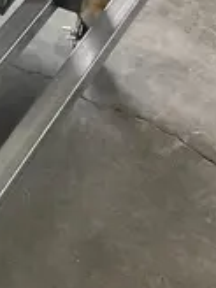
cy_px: 31
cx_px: -126
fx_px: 965
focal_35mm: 116
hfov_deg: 12.1
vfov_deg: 16.8
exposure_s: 1/80
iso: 125
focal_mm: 4.2
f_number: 1.6
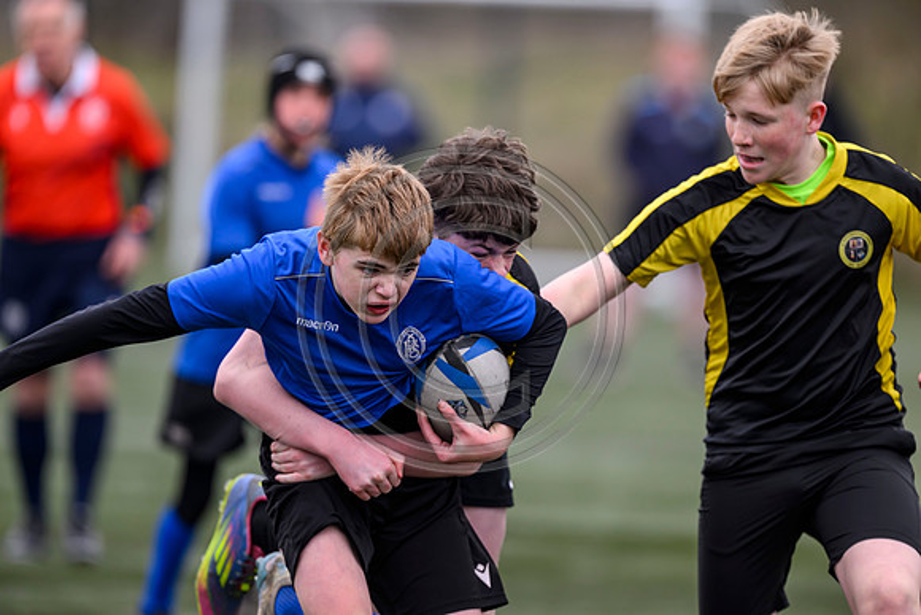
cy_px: 308
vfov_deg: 3.4
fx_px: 10235
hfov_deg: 5.2
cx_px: 460
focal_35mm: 400
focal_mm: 400
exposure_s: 1/1600
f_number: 3.5
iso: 500
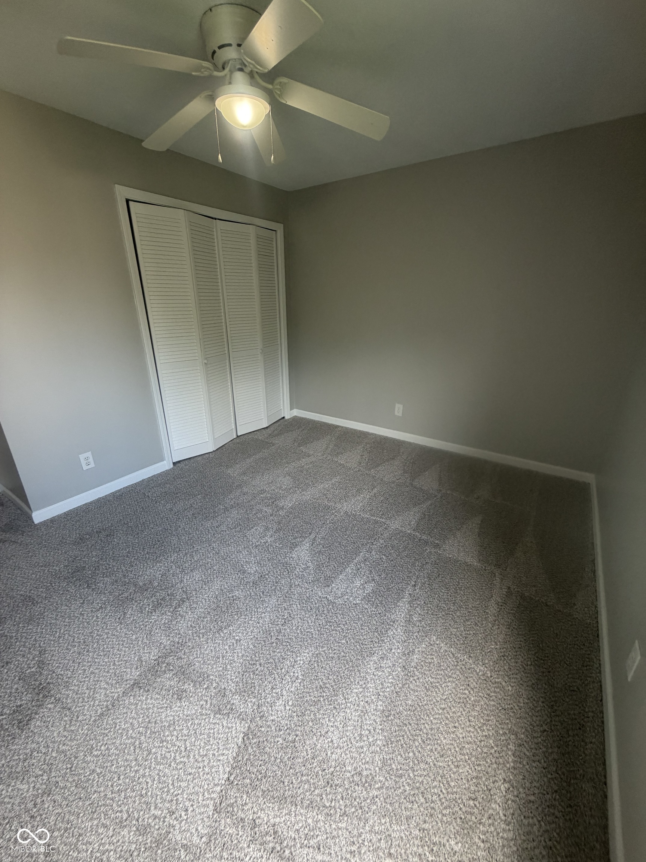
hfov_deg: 85.7
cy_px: 431
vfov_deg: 102.1
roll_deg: +0.0
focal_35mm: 14
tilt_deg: -20.4
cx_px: 323
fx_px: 348
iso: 200
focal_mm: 2.22
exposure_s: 1/120
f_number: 2.2
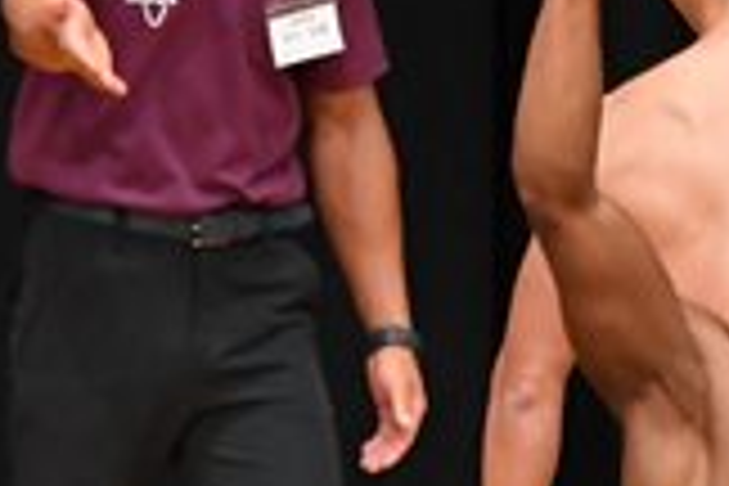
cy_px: 846
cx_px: 1046
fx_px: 19580
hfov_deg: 2.1
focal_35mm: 967
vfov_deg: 1.4
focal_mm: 135
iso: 4000
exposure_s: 1/400
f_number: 5.6
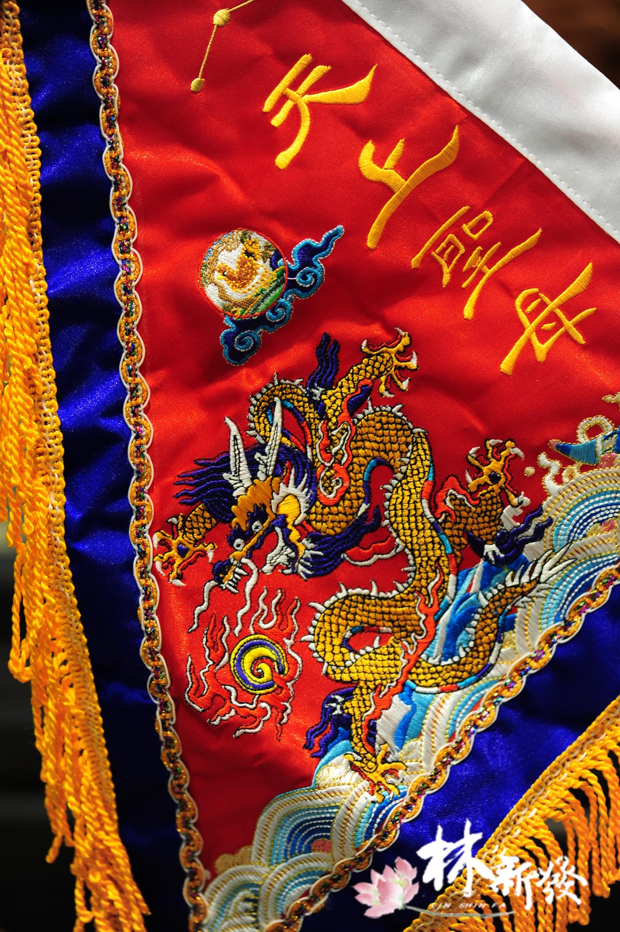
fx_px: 2715
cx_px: 310
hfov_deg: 13.0
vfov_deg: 19.5
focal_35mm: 105
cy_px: 466
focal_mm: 105
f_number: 4
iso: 400
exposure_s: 1/40
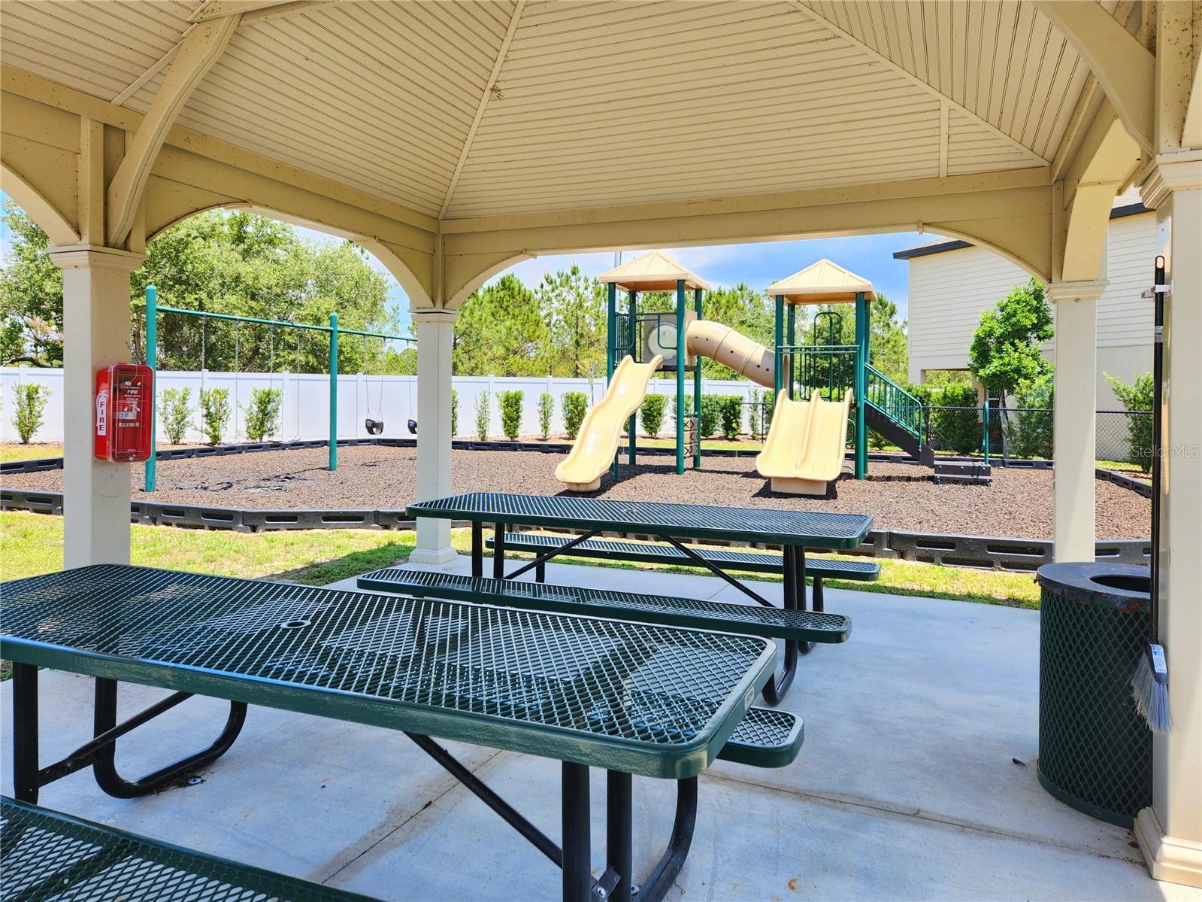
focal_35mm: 23
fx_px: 799
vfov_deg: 58.9
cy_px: 451
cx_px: 601
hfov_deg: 73.9
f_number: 1.8
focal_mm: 5.4
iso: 20
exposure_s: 1/370
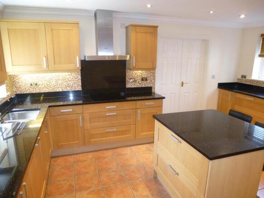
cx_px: 132
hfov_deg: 71.6
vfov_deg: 56.8
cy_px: 99
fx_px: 183
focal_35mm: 24
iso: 800
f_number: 3.3
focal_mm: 4.3
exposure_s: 1/60
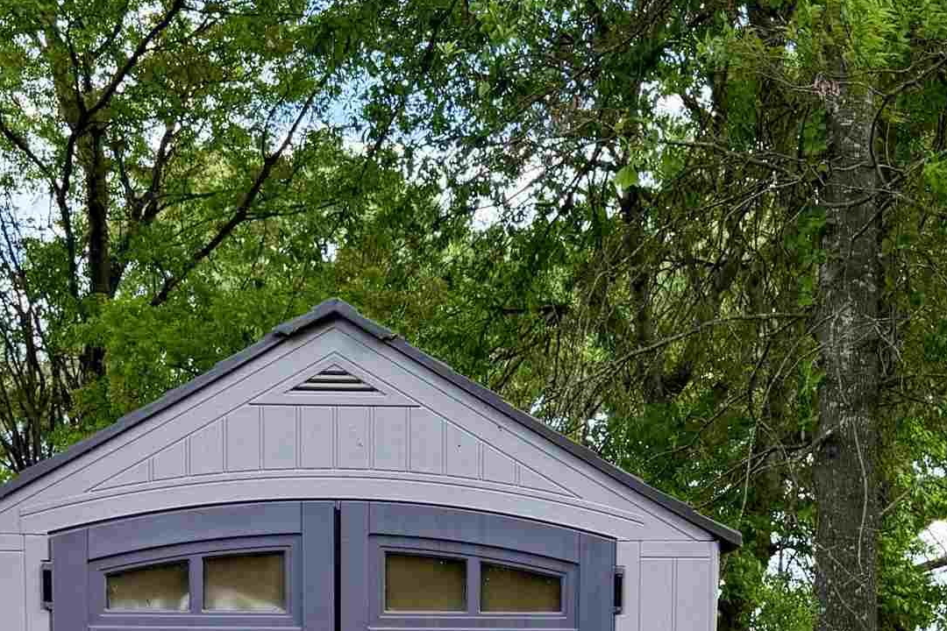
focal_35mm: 71
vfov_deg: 18.1
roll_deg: -1.0
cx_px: 433
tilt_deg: -2.4
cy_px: 782
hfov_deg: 28.4
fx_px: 1868
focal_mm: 6.76
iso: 100
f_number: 1.78
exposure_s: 1/510
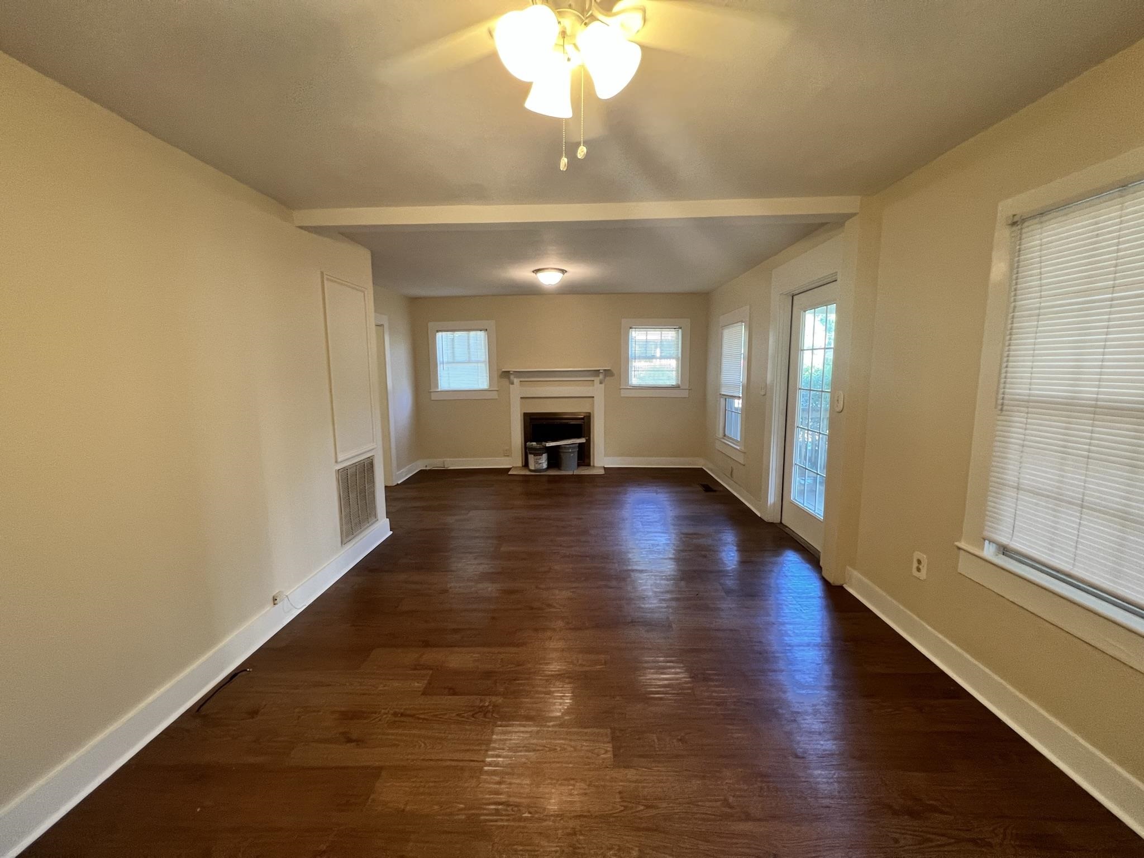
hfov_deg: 106.2
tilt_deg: -9.3
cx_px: 572
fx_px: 430
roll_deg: -0.2
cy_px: 429
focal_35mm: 13
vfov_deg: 89.9
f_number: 1.8
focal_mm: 1.57
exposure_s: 1/60
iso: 200
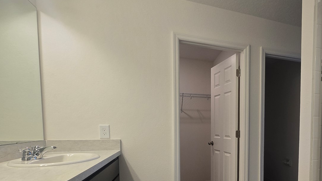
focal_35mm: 21
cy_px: 139
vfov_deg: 51.0
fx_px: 179
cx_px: 233
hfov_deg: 78.8
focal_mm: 2.2
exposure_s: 1/120
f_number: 2.2
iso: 100
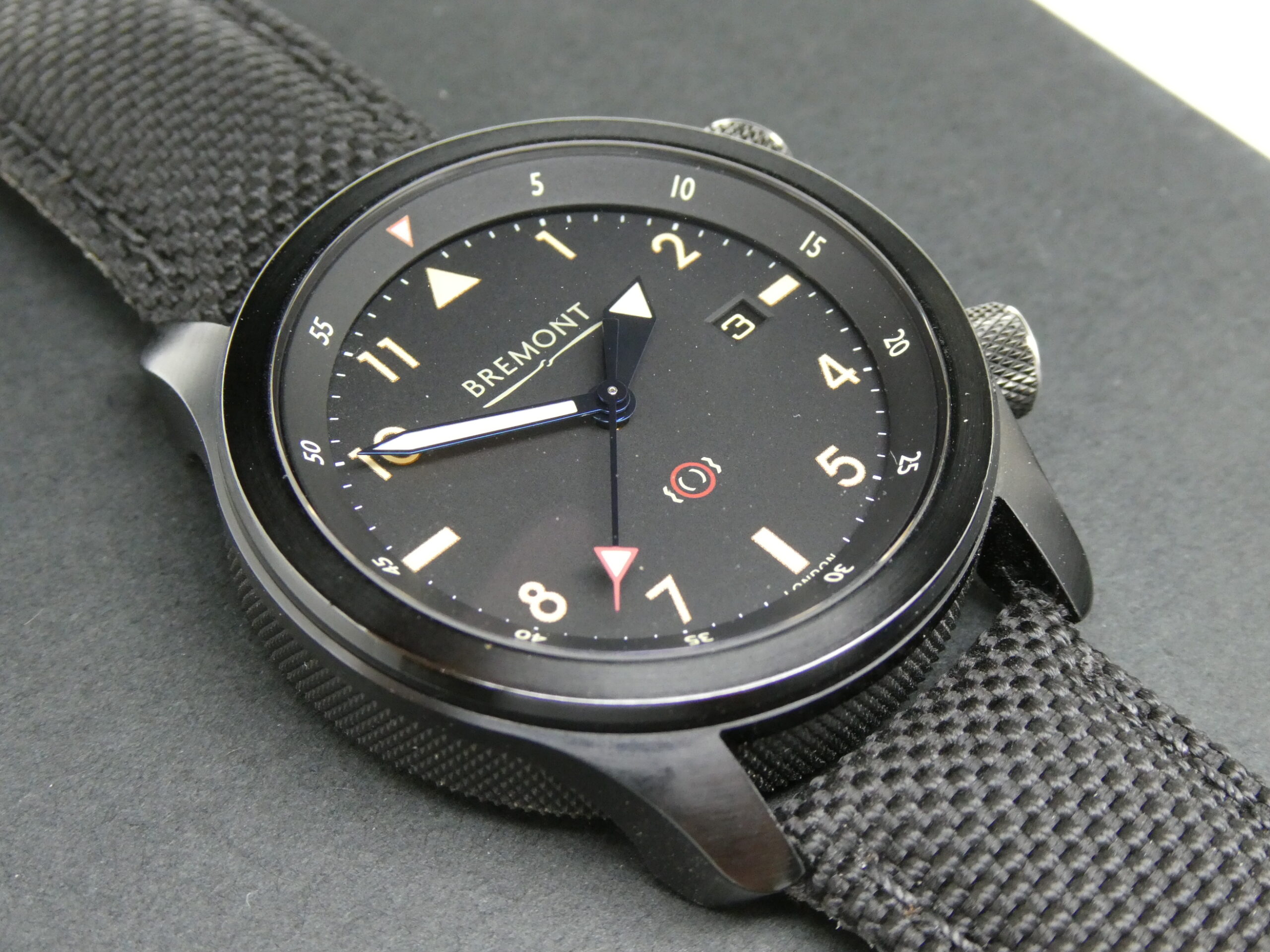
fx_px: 2385
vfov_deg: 22.6
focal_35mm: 65
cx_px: 635
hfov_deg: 29.8
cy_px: 476
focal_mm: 11.7
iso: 800
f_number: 4.4
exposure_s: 1/80
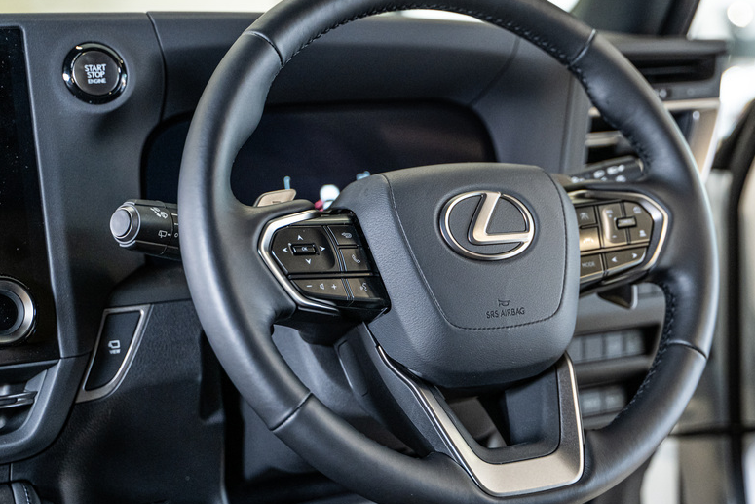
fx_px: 1384
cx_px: 489
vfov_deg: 20.6
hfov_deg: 30.3
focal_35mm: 66
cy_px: 242
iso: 1600
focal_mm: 50
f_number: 2.8
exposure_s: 1/160
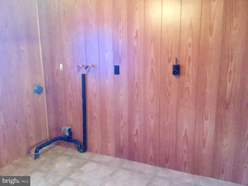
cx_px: 124
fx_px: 222
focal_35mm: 31
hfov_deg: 58.4
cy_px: 93
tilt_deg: -12.1
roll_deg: +1.4
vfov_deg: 45.4
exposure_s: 1/15
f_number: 2.4
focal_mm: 3.3
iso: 320
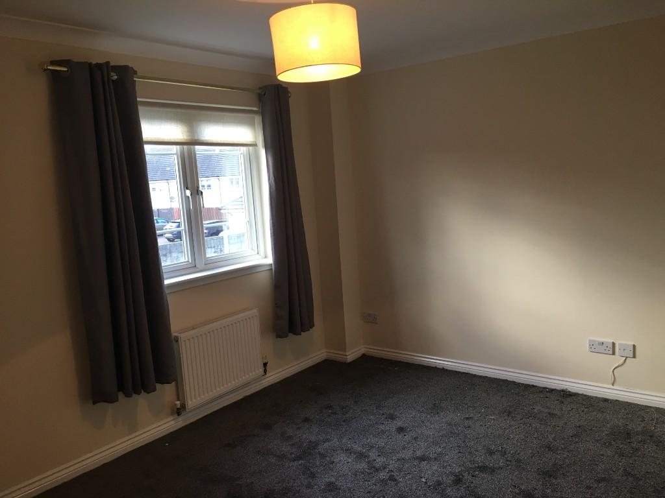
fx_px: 557
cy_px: 249
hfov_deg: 61.7
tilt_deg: -7.2
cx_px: 332
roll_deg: +4.2
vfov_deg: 48.2
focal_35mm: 29
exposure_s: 1/33
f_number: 2.2
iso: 50
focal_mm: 4.15
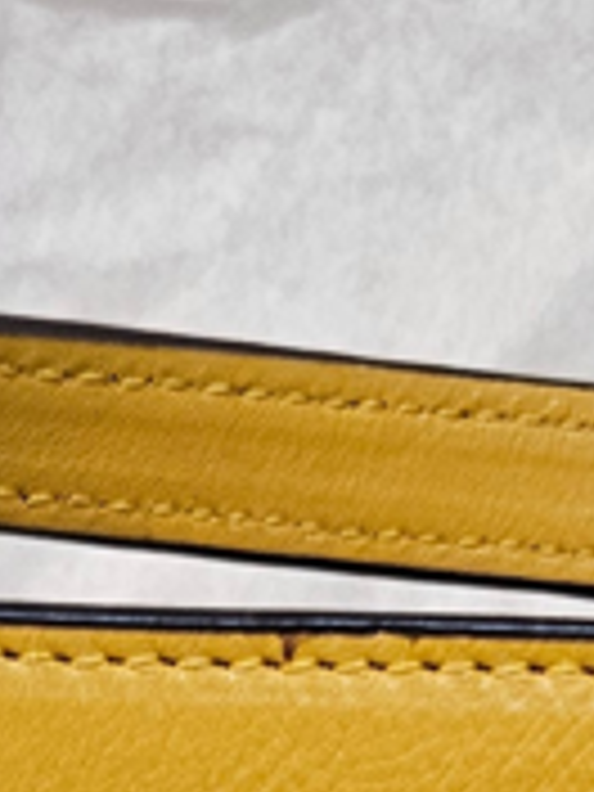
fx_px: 3592
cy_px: 2480
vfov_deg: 9.5
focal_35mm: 157
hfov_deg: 9.4
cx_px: -27
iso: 250
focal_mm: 6.3
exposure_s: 1/120
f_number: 1.7
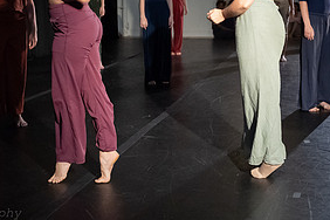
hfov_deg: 31.7
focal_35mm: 62
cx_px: 251
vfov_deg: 21.3
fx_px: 568
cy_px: 8
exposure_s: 1/400
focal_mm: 28
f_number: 3.5
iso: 6400
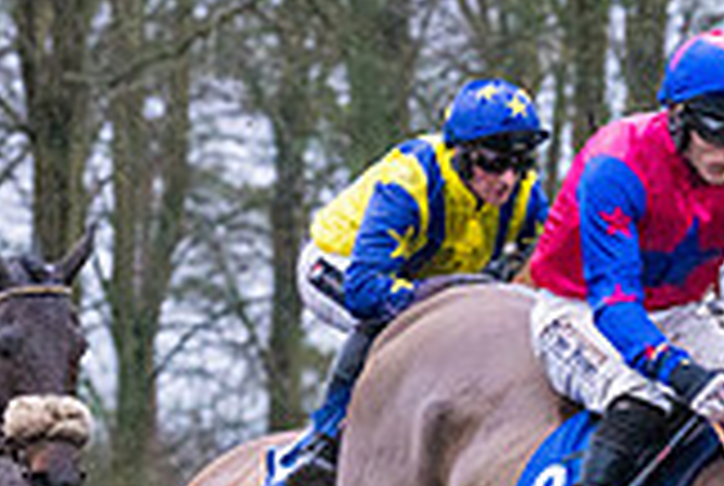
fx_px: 11041
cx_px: -112
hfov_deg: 3.7
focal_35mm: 548
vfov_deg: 2.5
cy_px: 305
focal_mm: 135
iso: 5000
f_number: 4.5
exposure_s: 1/800
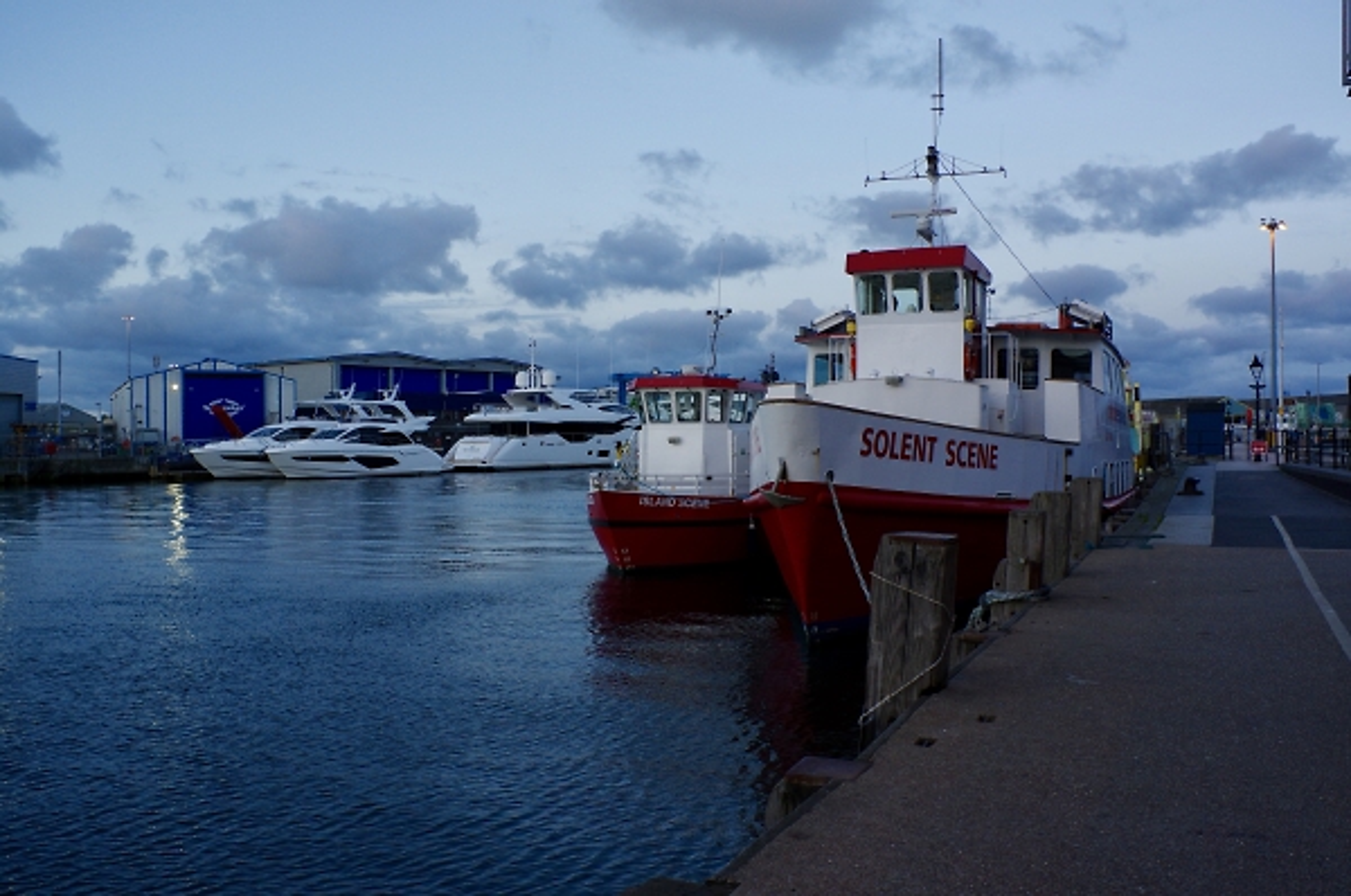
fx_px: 1161
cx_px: 676
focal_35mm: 31
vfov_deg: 42.2
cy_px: 448
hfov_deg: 60.4
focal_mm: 21
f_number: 5
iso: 400
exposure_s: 1/125
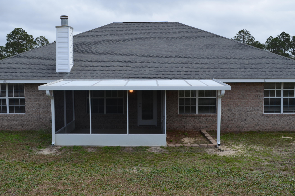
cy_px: 86
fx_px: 311
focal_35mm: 38
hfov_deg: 50.8
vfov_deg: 34.9
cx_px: 140
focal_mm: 22
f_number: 8
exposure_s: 1/250
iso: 200
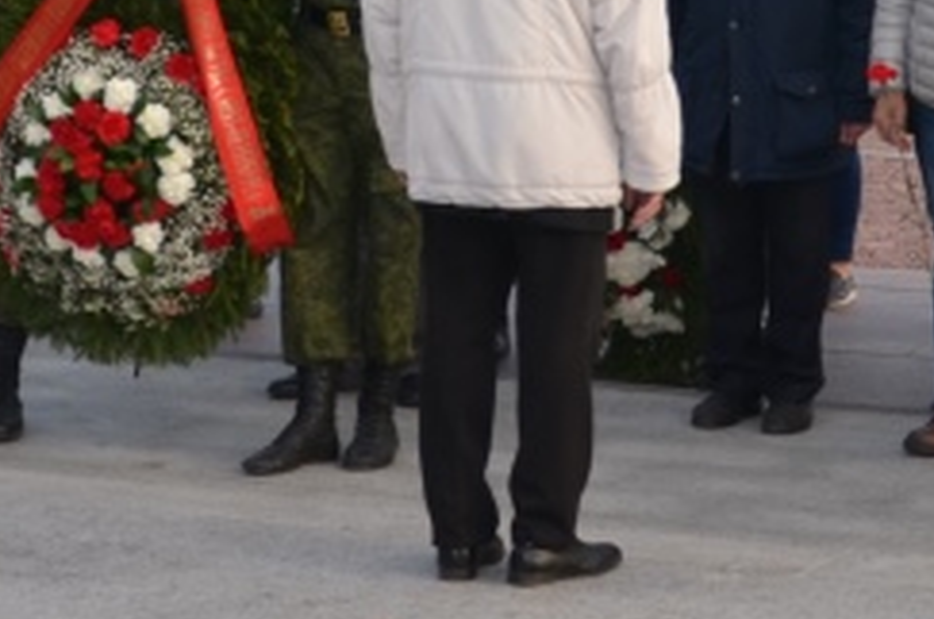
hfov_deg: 14.6
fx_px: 3599
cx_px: 911
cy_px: -442
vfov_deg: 9.4
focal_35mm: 139
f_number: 4
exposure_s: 1/250
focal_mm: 22
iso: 200
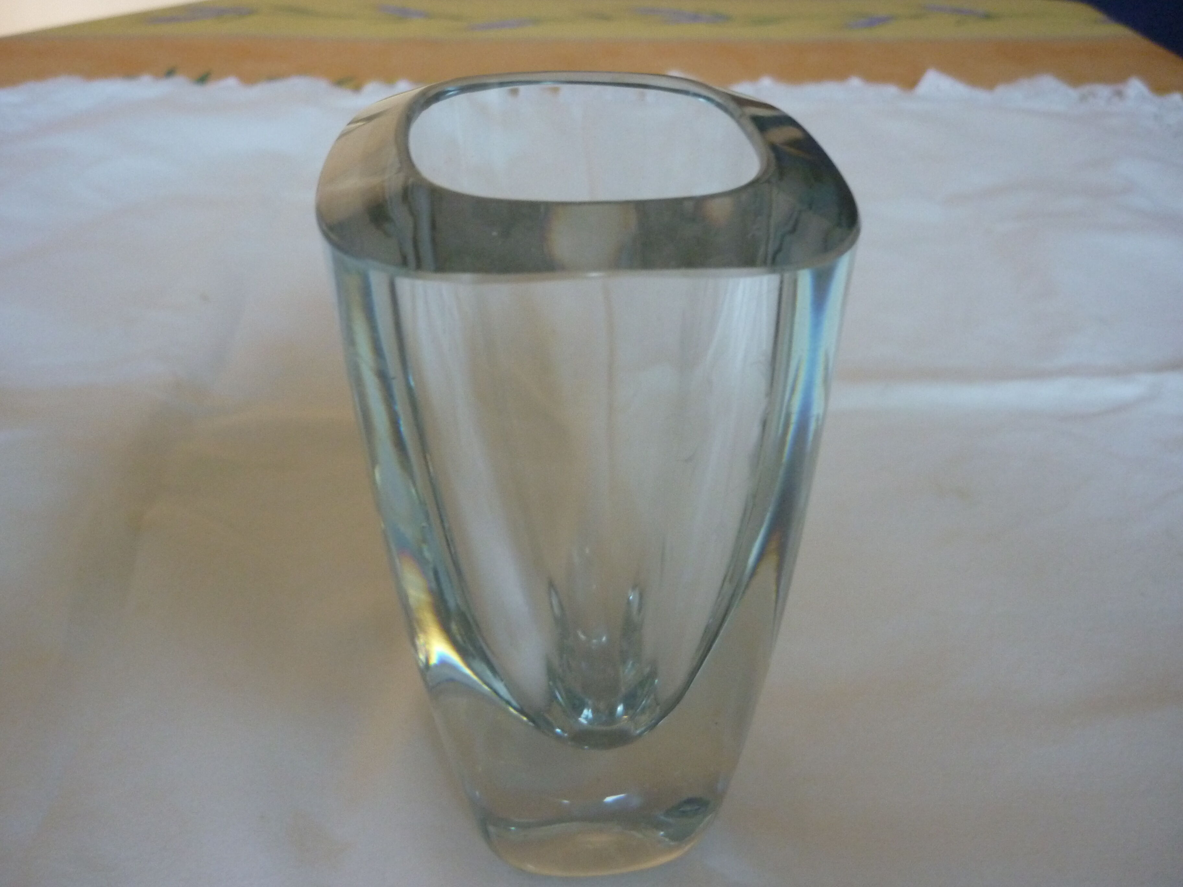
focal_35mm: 33
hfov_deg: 55.4
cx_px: 592
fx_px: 1128
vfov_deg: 42.9
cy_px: 444
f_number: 2.8
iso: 400
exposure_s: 1/25
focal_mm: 5.5
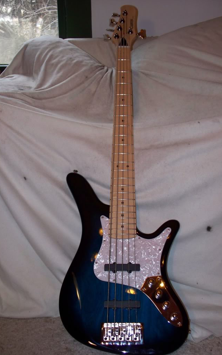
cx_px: 124
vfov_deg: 40.3
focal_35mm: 50
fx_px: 484
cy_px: 178
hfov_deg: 25.8
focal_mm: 9.9
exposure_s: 1/60
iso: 200
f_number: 2.9
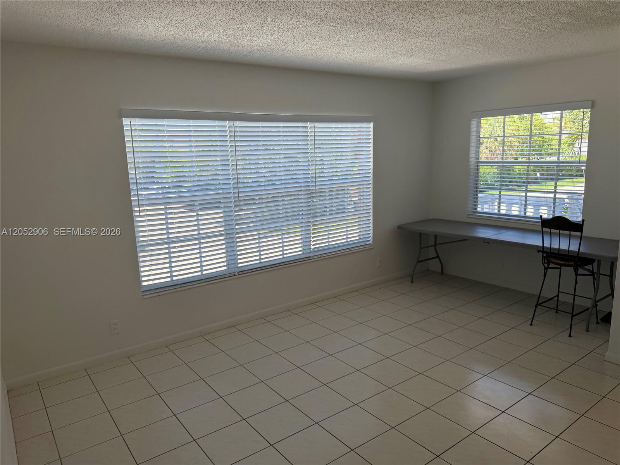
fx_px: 430
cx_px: 310
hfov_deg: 71.6
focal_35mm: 24
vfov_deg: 56.8
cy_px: 232
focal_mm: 6.76
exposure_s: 1/955
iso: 80
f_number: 1.78
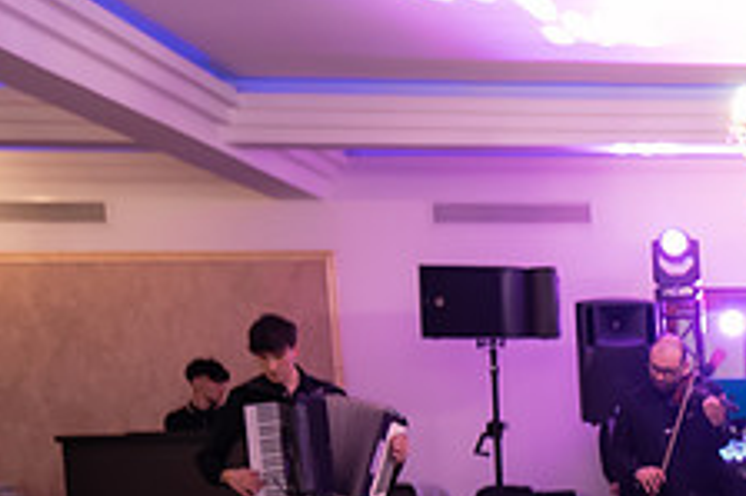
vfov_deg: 15.3
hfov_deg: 20.8
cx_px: 1061
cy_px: 592
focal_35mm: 86
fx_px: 1781
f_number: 2.8
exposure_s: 1/200
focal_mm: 26
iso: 2000
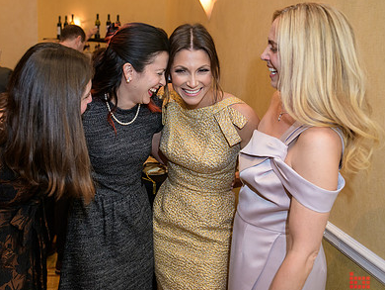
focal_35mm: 40
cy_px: 132
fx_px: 445
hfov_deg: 46.2
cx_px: 133
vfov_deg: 36.0
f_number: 3.2
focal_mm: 28
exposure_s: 1/100
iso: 1600
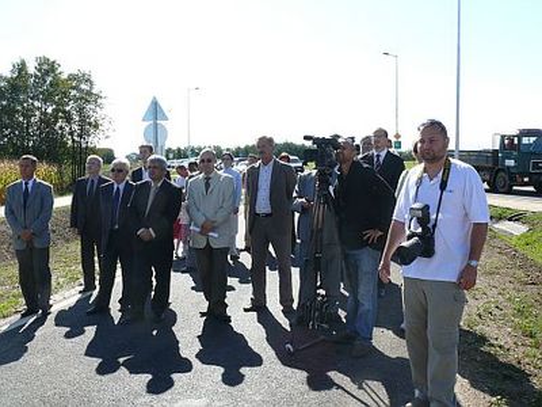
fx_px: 548
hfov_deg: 52.6
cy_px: 204
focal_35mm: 35
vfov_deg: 40.7
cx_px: 271
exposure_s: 1/250
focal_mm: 7.4
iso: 100
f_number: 5.6
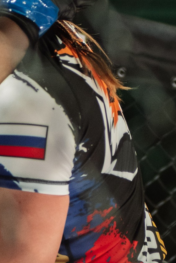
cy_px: 379
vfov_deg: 6.1
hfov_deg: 4.1
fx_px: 2445
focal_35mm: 334
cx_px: -27
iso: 2000
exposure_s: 1/400
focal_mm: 80
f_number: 4
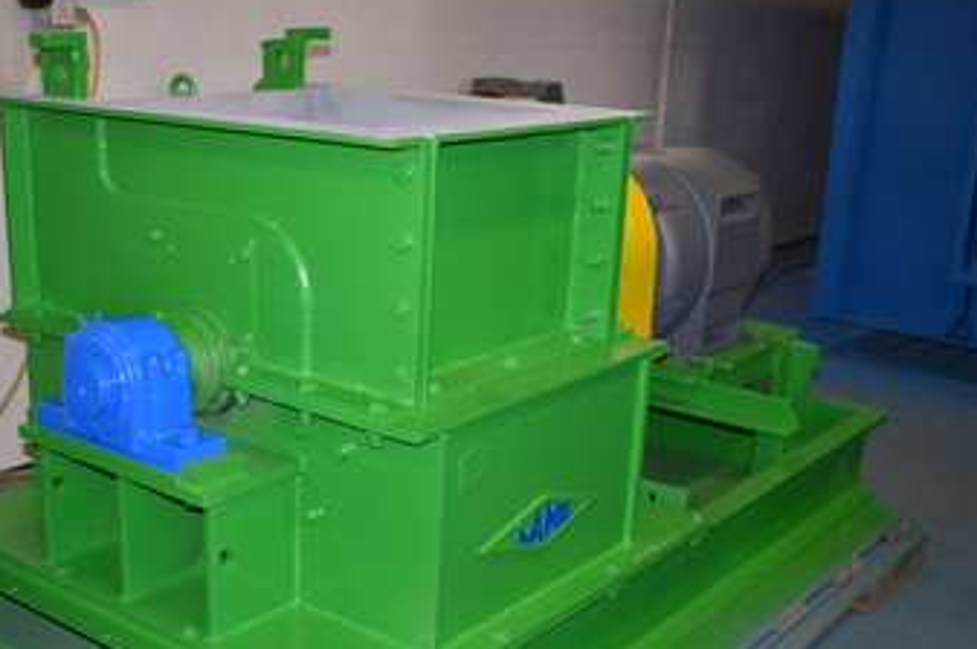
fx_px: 1328
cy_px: 445
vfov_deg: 27.3
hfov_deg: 40.1
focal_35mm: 49
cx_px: 371
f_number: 5
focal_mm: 22
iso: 560
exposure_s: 1/200
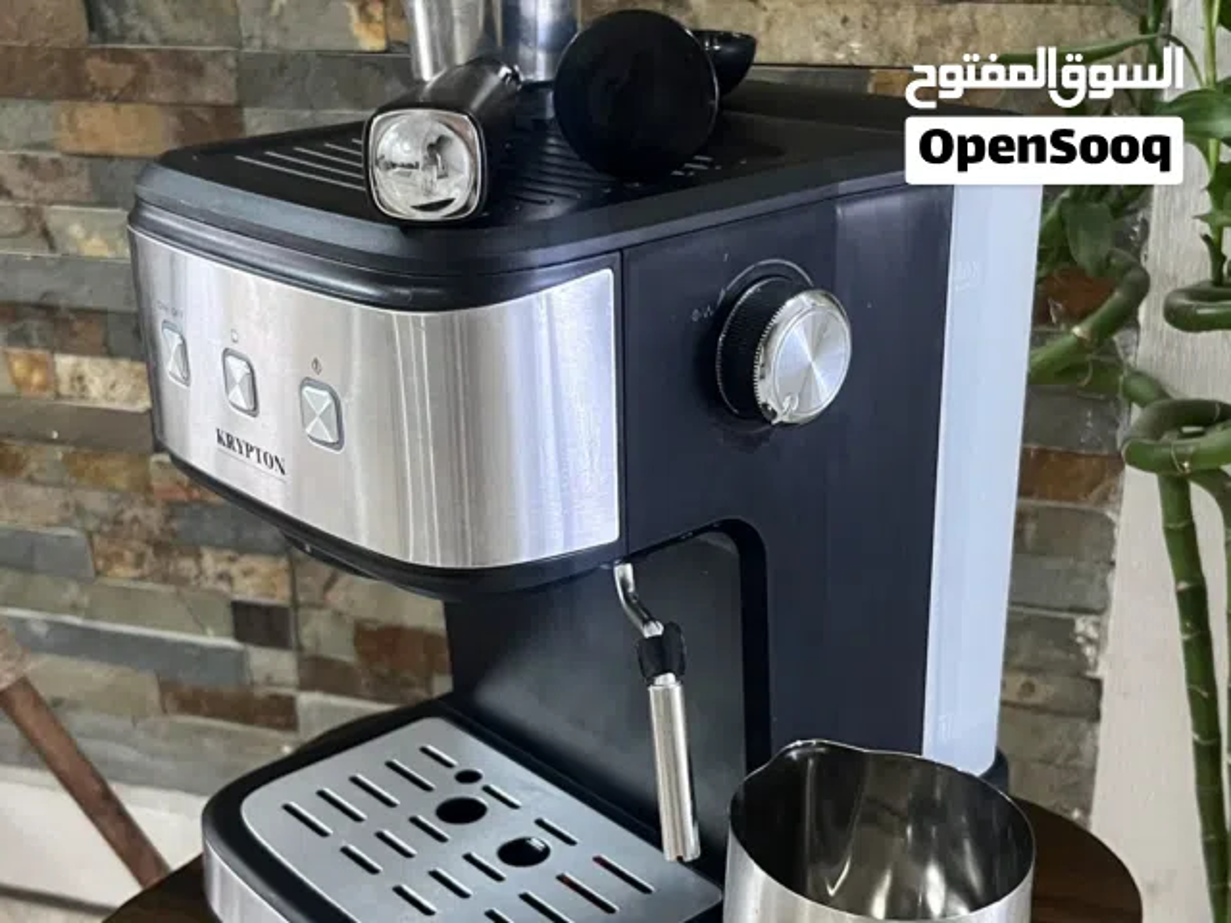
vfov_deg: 53.1
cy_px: 462
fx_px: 925
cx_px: 616
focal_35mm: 26
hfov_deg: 67.3
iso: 500
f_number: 1.6
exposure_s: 1/60
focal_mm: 5.1
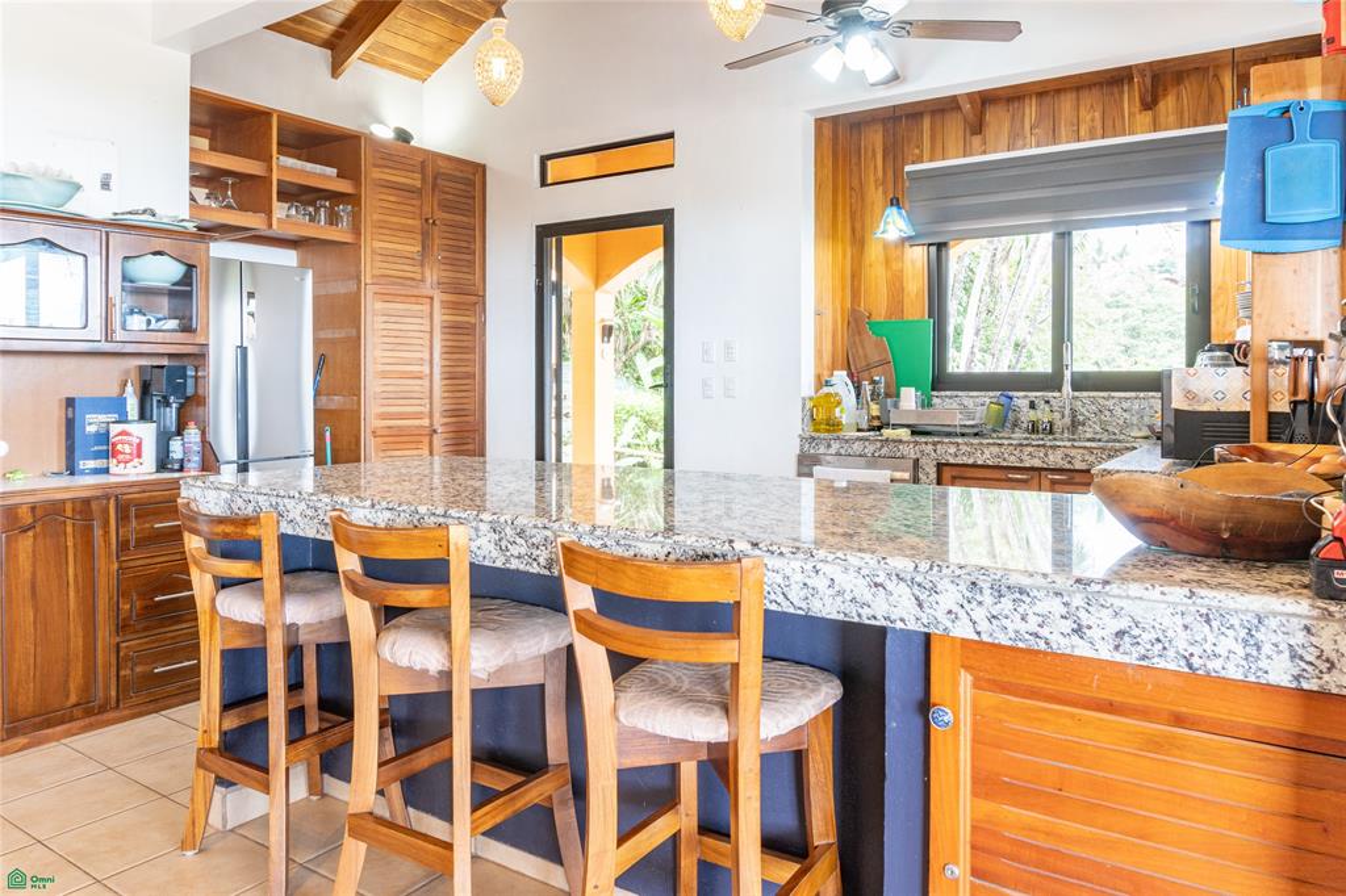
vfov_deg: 53.1
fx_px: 897
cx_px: 673
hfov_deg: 73.8
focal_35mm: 24
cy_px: 448
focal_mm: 16
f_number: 8
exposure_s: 1/5
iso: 125
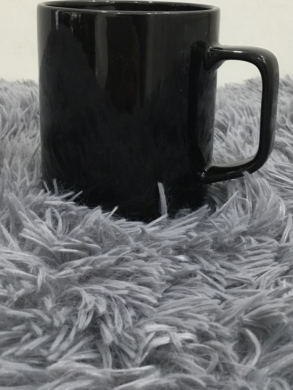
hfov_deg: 29.1
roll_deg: -0.3
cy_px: 126
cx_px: 148
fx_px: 564
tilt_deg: -17.1
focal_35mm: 50
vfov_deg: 37.7
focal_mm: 3.3
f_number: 2.4
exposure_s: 1/33
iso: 160
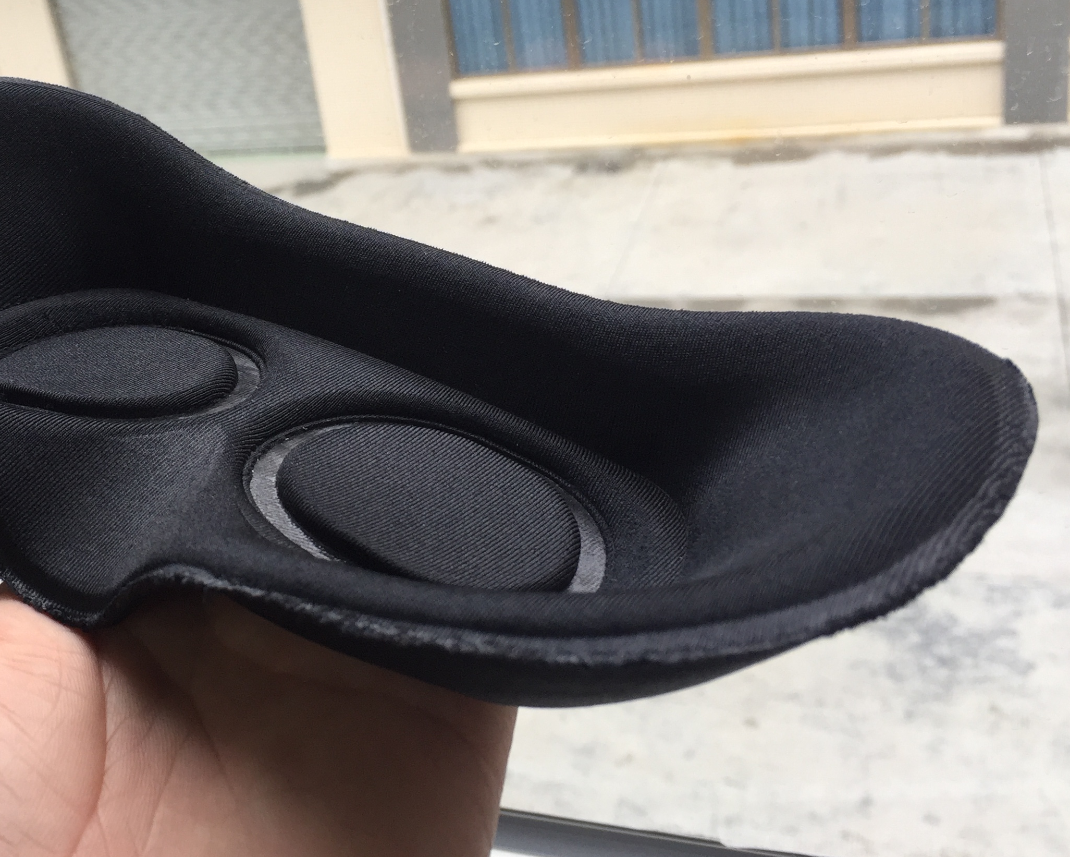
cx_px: 259
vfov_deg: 33.3
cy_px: 320
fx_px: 1425
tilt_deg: -23.8
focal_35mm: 45
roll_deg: +11.1
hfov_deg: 39.9
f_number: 2.2
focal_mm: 4.15
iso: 40
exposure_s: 1/100
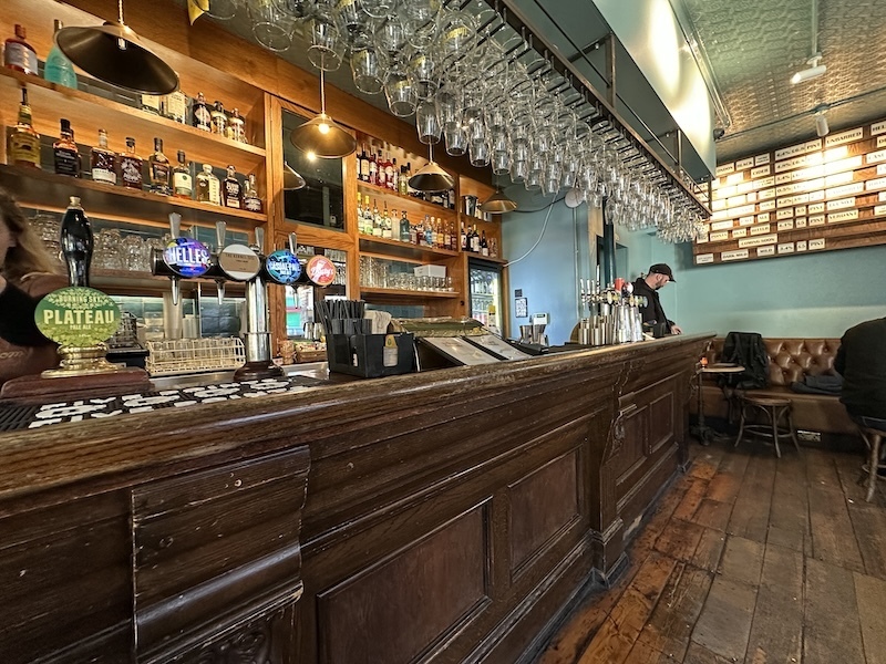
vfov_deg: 85.7
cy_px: 332
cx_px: 443
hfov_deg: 102.1
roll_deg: +1.8
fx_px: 358
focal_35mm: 14
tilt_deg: +1.0
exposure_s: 1/50
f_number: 2.2
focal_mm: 2.22
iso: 500
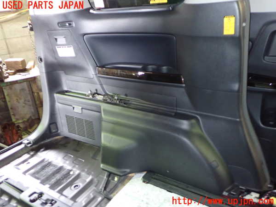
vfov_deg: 46.8
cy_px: 104
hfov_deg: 60.0
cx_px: 138
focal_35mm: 30
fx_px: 239
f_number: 2.3
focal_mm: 5.4
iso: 800
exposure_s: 1/30
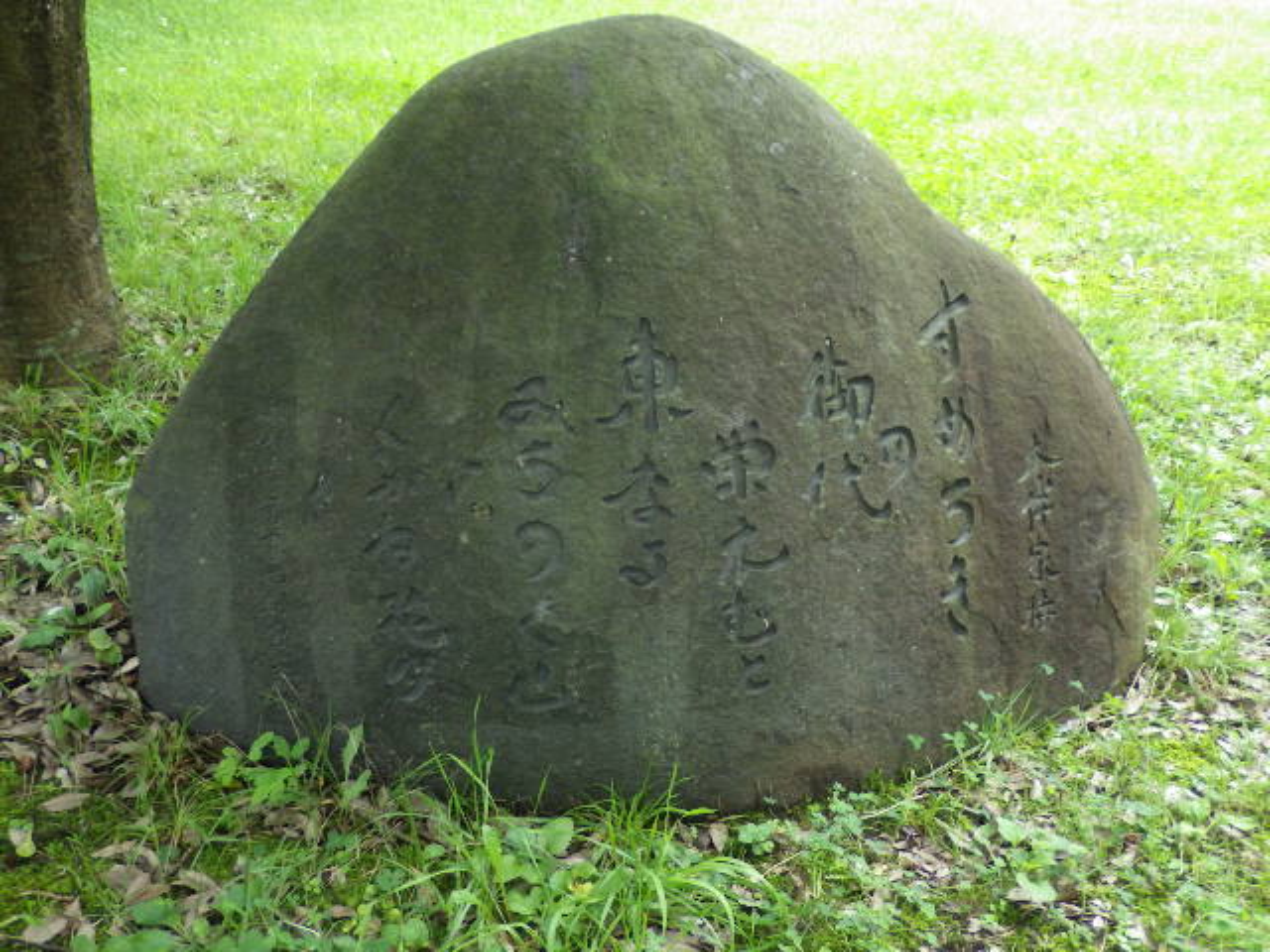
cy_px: 476
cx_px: 635
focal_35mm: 44
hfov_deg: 42.9
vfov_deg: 32.9
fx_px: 1614
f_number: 2.9
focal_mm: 7.9
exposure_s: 1/60
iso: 320
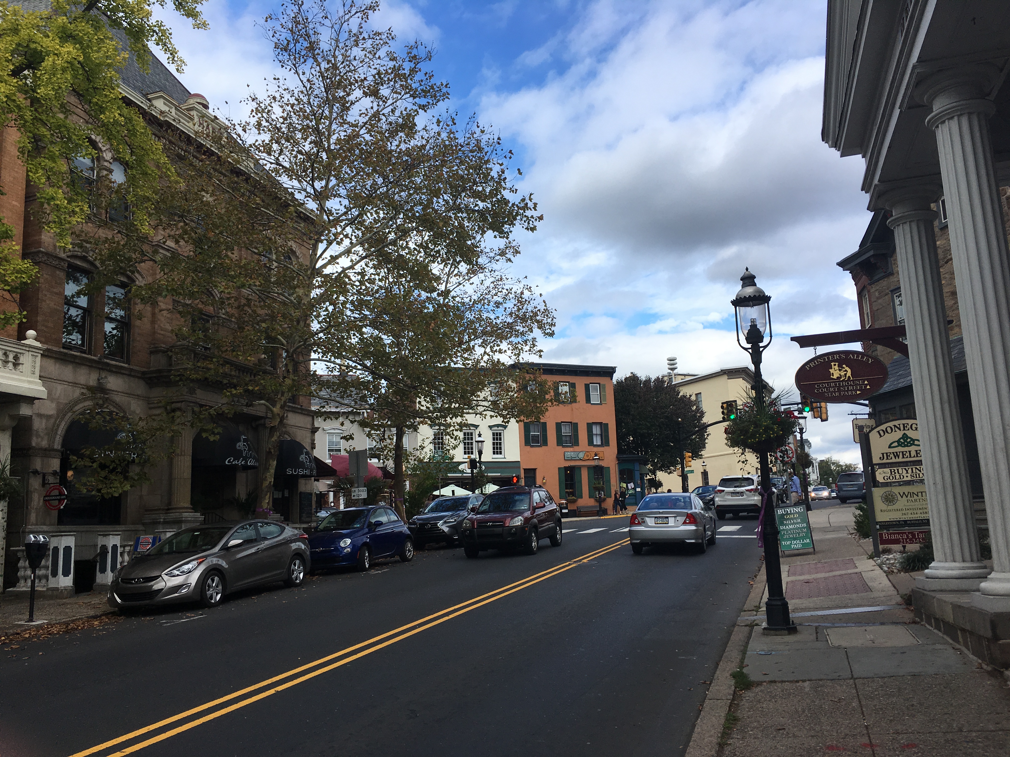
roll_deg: +1.9
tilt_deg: +9.5
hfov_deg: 61.7
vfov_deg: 48.2
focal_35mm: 29
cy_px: 378
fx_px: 846
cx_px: 505
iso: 25
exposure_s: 1/1221
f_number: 2.2
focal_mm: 4.15
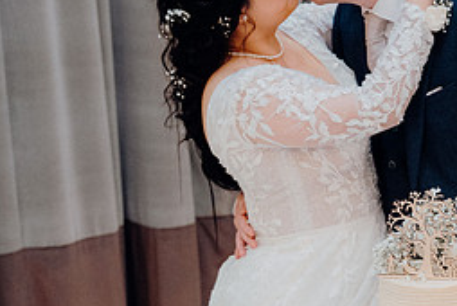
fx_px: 1245
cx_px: 434
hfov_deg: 20.3
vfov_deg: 14.0
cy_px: 170
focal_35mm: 98
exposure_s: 1/160
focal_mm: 43
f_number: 3.5
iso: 3200
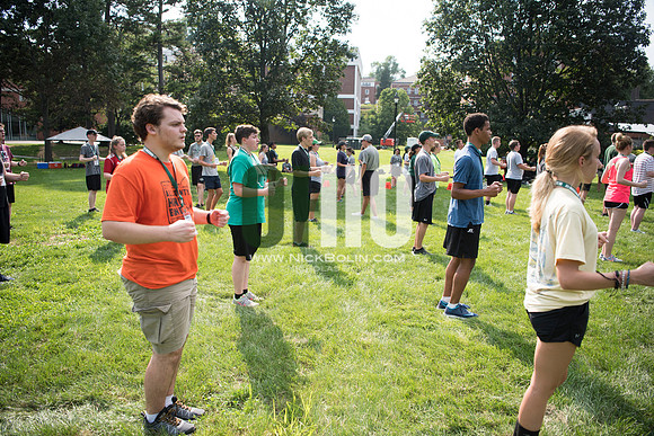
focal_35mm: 24
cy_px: 218
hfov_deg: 73.7
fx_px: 436
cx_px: 327
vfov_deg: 53.2
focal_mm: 24
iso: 200
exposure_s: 1/2000
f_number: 2.8
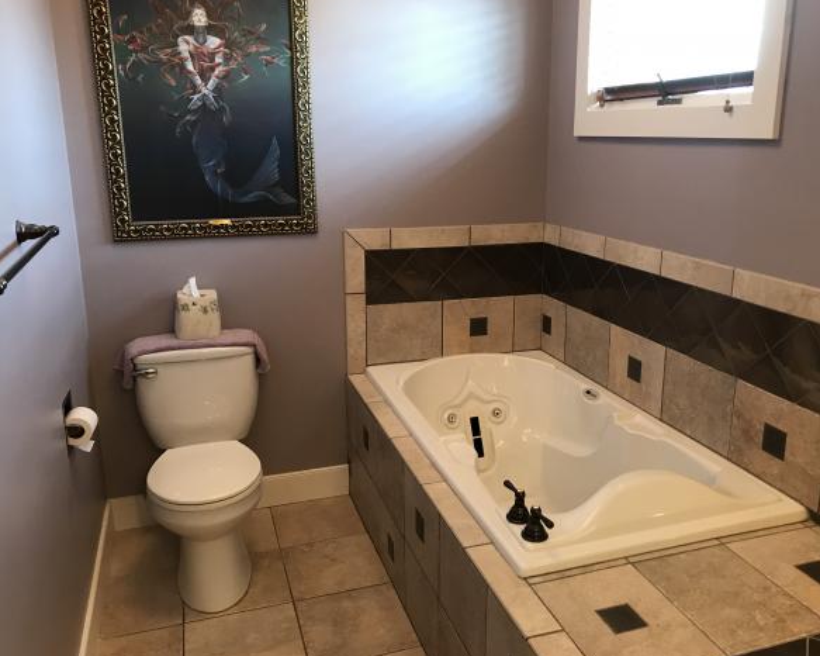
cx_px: 439
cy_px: 327
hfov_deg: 58.7
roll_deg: -0.5
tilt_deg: -13.8
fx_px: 728
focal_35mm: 30
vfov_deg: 48.5
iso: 50
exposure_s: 1/15
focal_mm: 3.99
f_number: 1.8
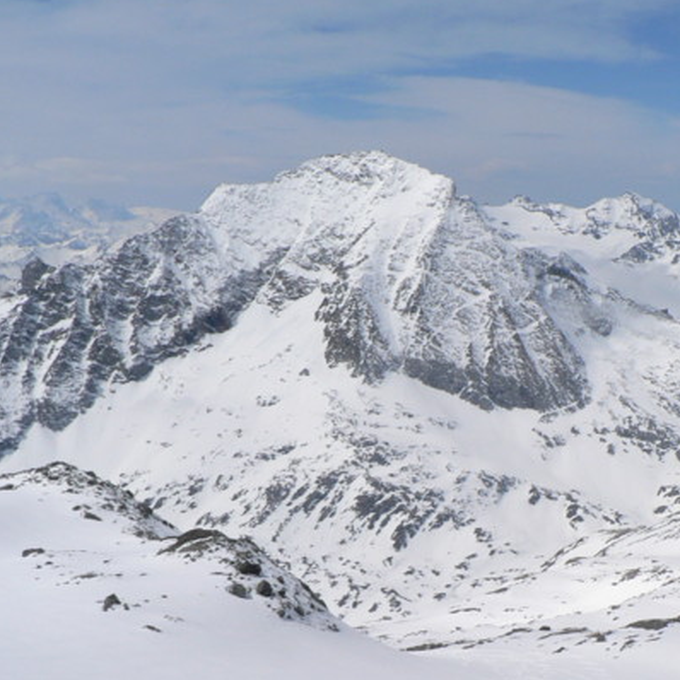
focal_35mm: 64
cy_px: 489
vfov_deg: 26.6
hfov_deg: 26.3
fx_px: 1422
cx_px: 557
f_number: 7.1
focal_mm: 6
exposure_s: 1/640
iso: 80
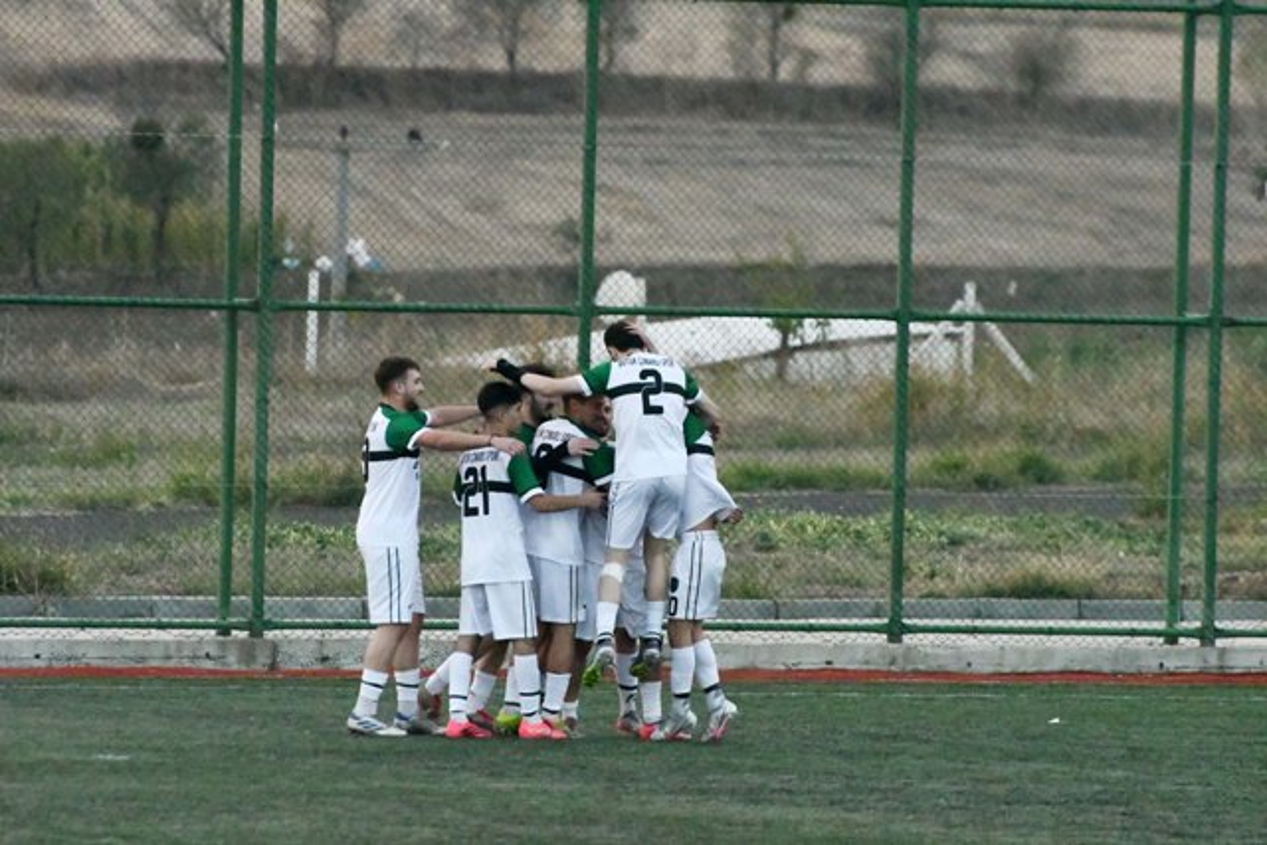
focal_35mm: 405
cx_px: 634
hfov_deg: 5.1
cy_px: 422
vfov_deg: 3.4
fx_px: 14256
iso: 25600
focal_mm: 270
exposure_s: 1/5000
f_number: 7.1
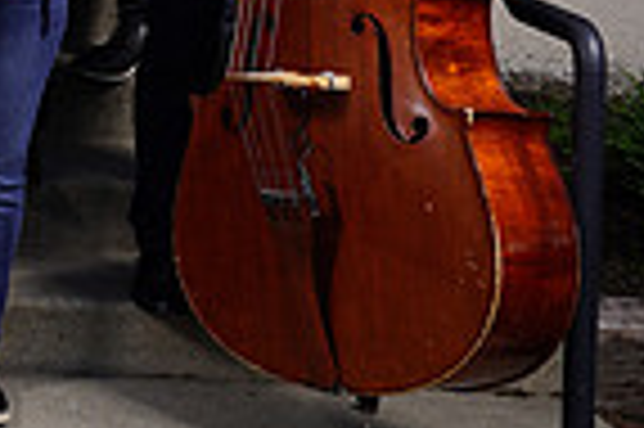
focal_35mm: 142
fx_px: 2537
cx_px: -522
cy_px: -313
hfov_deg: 13.1
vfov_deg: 9.2
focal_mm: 35
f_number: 8
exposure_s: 1/200
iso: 100
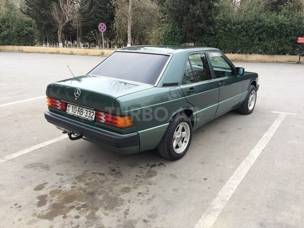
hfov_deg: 61.7
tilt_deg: -16.9
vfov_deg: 48.2
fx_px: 255
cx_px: 152
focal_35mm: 29
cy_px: 114
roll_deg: -0.6
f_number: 2.2
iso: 32
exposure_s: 1/100
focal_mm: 4.15
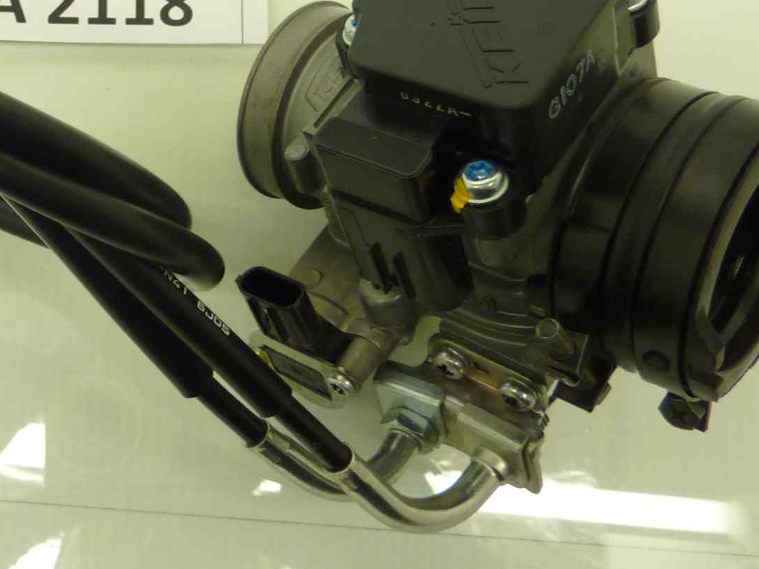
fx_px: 1294
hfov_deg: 30.7
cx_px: 27
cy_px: 85
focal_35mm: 59
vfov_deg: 24.3
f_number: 3.3
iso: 80
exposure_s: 1/20
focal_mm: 4.1
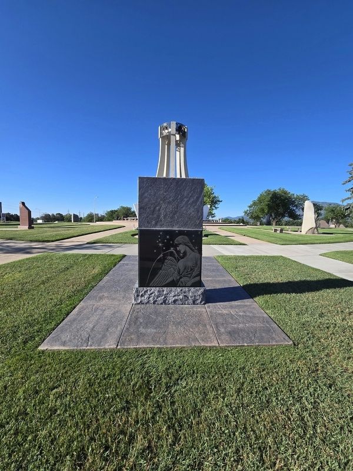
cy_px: 236
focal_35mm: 13
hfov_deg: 89.9
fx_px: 177
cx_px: 176
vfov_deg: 106.2
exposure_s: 1/1704
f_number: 2.2
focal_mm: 2.2
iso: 50
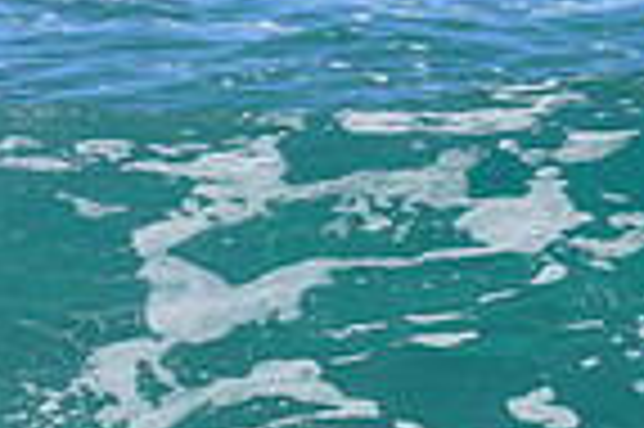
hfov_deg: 0.7
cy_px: 569
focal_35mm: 3031
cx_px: 1203
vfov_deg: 0.5
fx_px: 54159
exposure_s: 1/1250
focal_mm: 550
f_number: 11
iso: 720
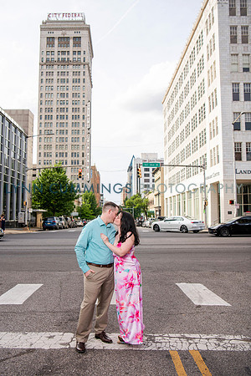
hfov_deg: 45.0
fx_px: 303
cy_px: 188
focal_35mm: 29
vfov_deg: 63.7
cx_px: 126
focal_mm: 29
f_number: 4
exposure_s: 1/1250
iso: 200
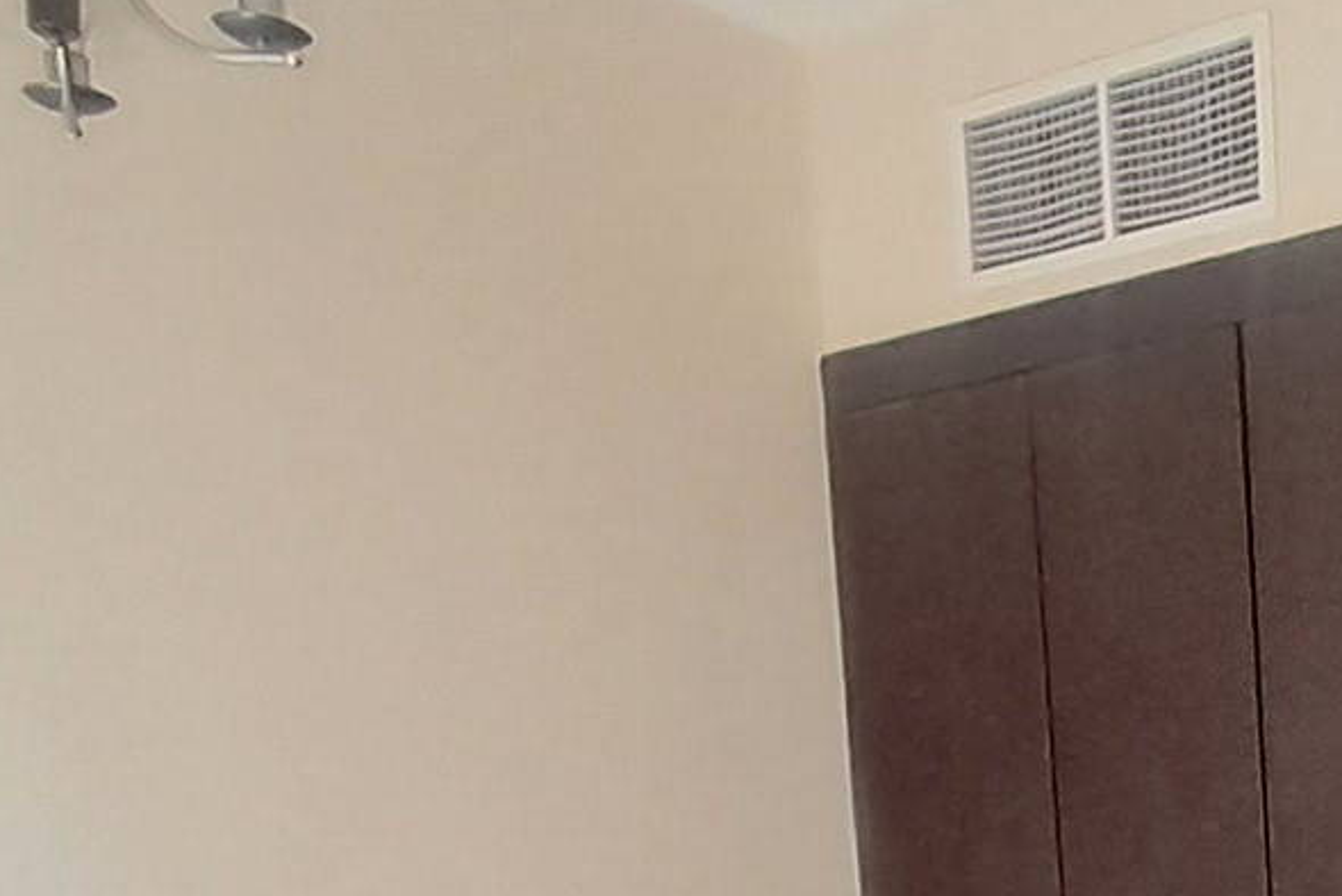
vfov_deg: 20.3
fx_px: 2200
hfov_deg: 29.9
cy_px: 1278
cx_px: 1529
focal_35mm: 59
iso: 64
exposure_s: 1/50
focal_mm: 1.13
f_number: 2.2
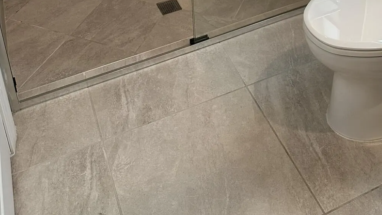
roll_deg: +0.3
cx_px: 244
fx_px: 527
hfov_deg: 39.5
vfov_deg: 18.8
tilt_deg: -22.1
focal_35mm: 52
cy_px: -150
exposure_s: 1/120
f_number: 1.78
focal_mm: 6.86
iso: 160
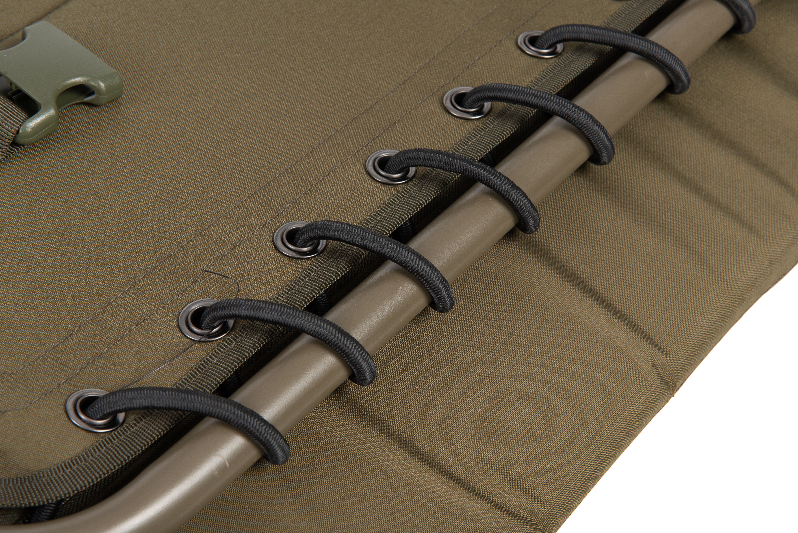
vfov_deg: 19.5
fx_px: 1552
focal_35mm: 70
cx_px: 399
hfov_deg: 28.8
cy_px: 266
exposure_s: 1/160
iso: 200
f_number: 16
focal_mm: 70
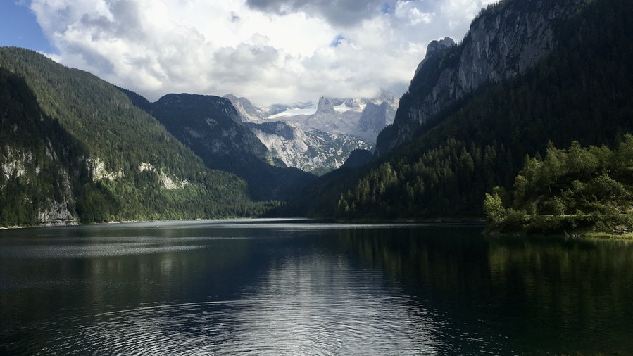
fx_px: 604
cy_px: 144
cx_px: 276
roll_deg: +1.1
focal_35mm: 36
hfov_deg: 55.1
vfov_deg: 32.8
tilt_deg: +6.8
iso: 25
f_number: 2.2
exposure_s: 1/2198
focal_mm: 4.15
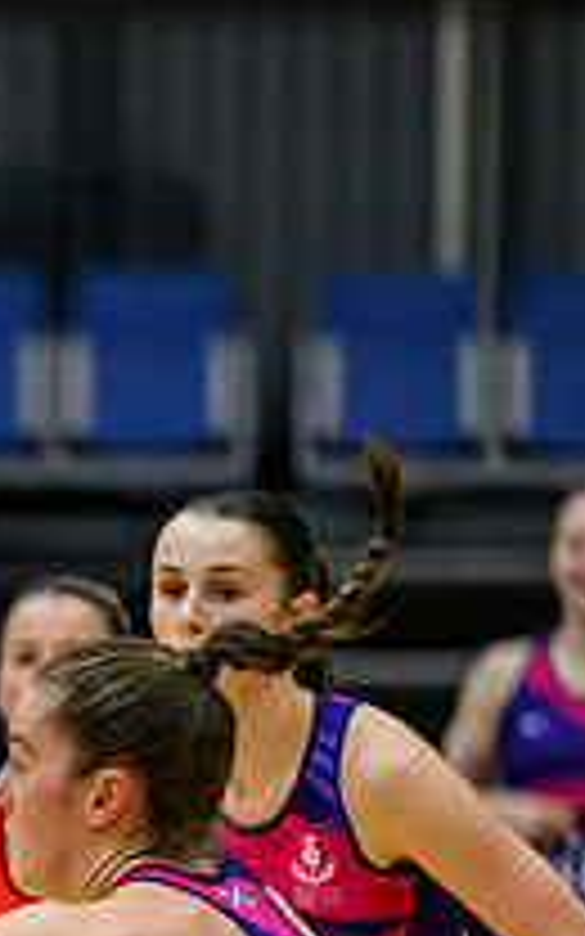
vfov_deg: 2.9
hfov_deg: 1.8
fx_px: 18571
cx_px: -1031
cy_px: 999
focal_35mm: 728
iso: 4000
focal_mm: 200
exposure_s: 1/1000
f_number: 3.2
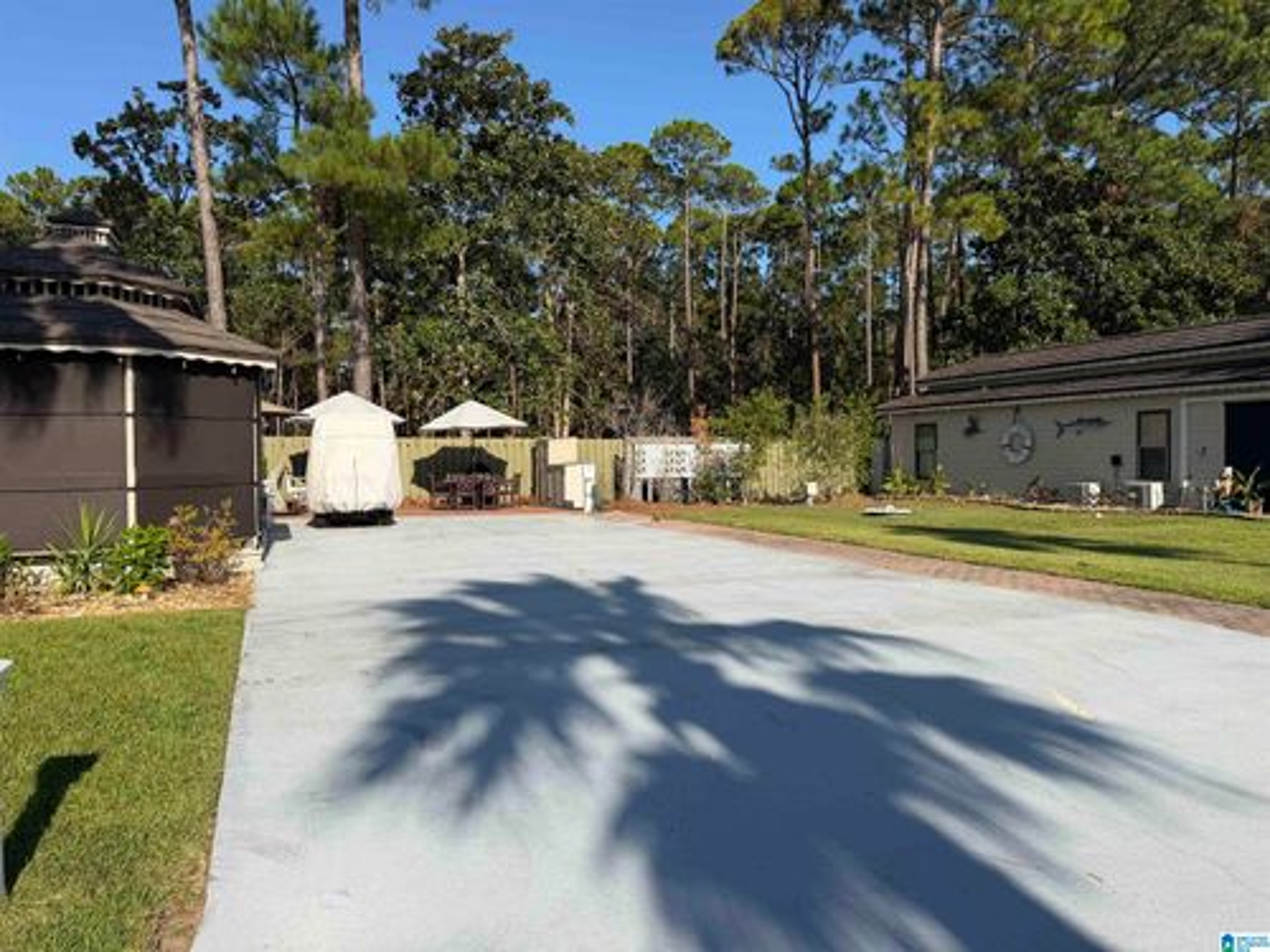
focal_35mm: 24
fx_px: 881
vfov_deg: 56.8
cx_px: 635
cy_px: 476
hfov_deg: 71.6
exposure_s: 1/5319
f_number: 1.78
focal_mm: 6.76
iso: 80
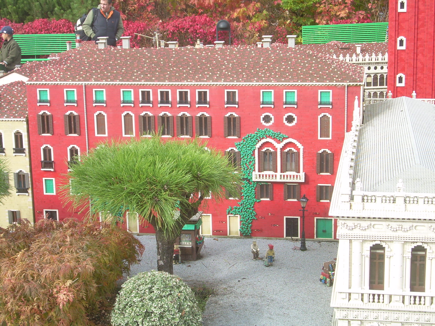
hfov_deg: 28.2
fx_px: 867
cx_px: 218
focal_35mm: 69
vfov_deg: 21.3
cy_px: 163
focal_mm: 11.8
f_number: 3.7
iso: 50
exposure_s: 1/149
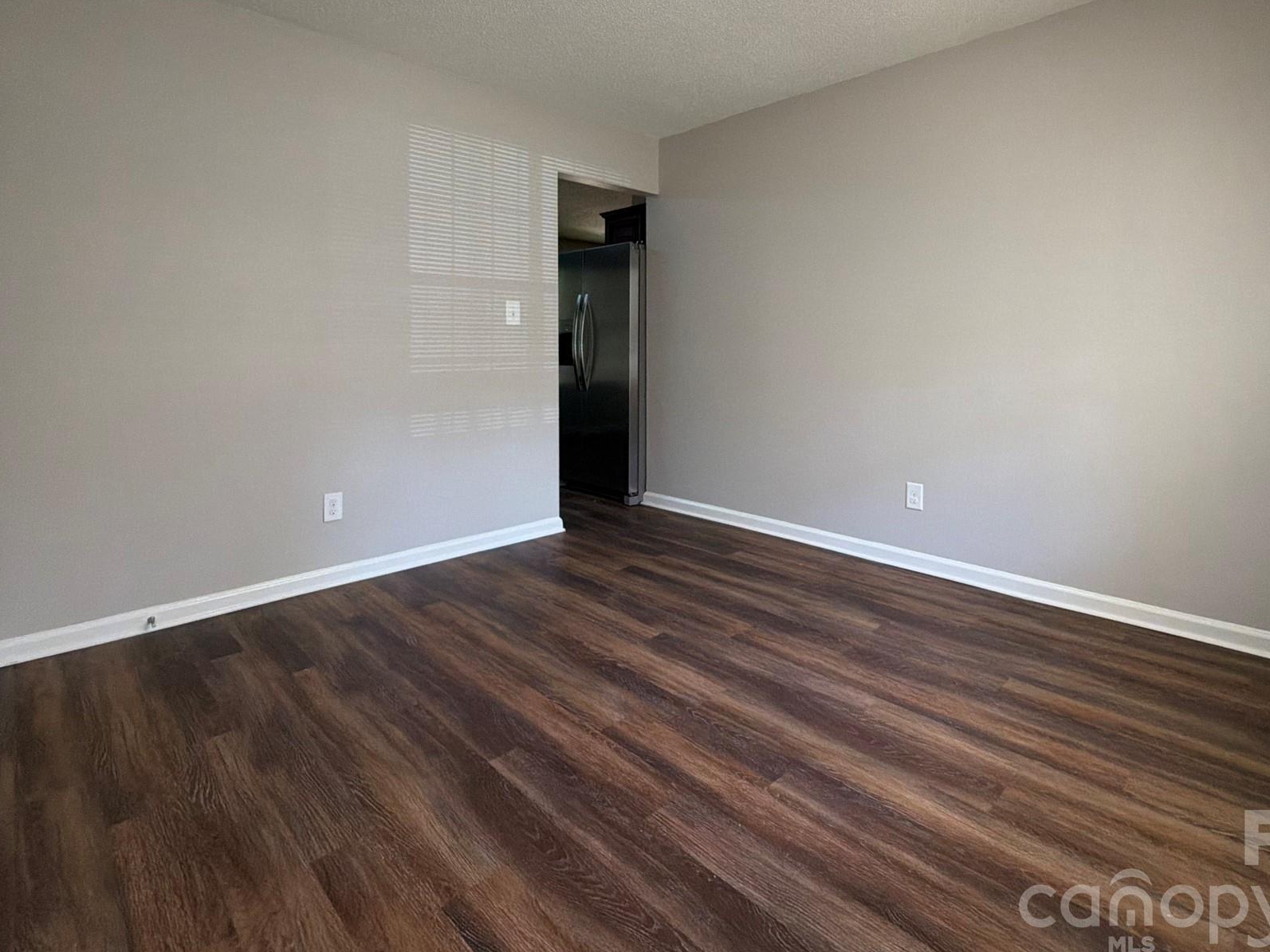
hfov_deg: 87.6
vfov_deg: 70.4
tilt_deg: -0.1
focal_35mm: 18
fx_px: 660
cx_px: 682
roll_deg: +0.3
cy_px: 355
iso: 250
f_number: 2.2
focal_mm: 2.22
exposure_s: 1/120
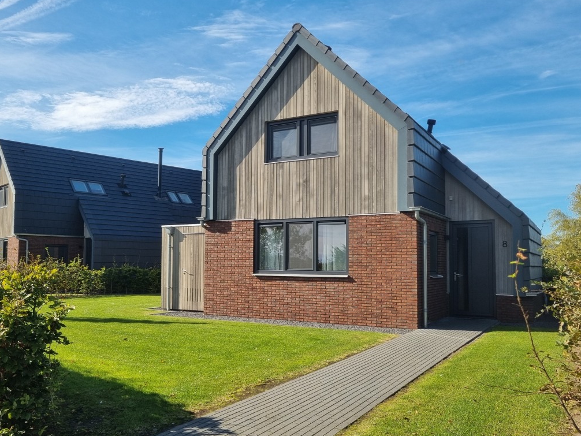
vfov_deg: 45.4
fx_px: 520
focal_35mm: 31
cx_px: 251
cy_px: 239
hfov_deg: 58.1
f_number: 1.8
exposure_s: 1/2336
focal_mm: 5.4
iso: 50
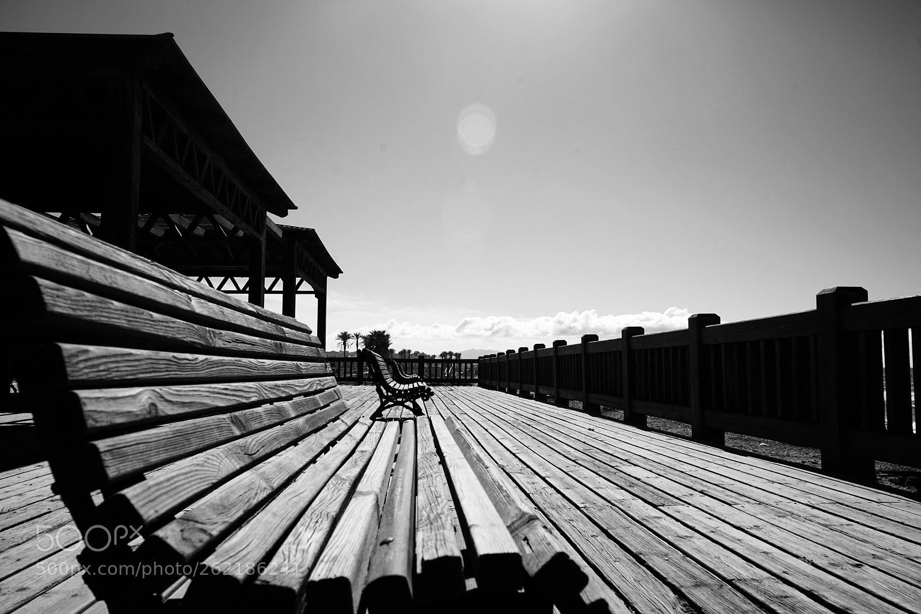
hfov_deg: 65.5
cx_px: 460
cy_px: 307
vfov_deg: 46.4
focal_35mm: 28
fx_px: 716
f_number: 11
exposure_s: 1/320
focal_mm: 28
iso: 100
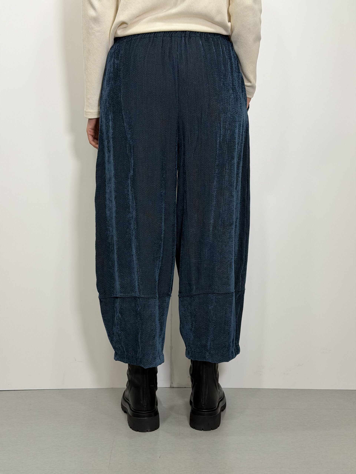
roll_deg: -0.1
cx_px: 178
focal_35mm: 48
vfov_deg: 39.7
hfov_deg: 30.3
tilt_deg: -8.0
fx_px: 658
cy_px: 237
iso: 50
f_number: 1.78
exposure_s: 1/100
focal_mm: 6.76
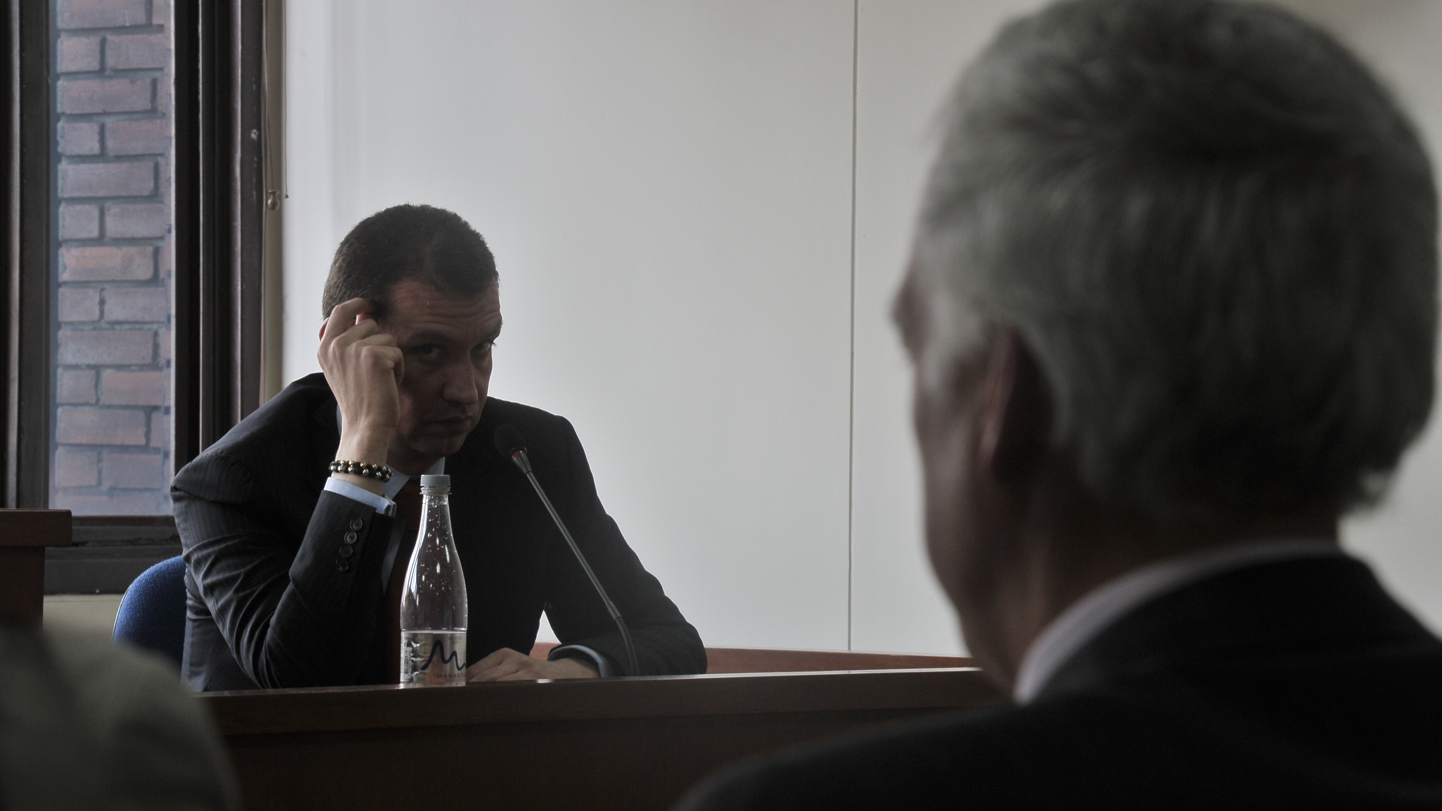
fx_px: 6614
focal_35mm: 173
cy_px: 369
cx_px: 722
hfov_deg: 12.4
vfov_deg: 7.0
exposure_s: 1/25
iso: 1000
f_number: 16
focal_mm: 165
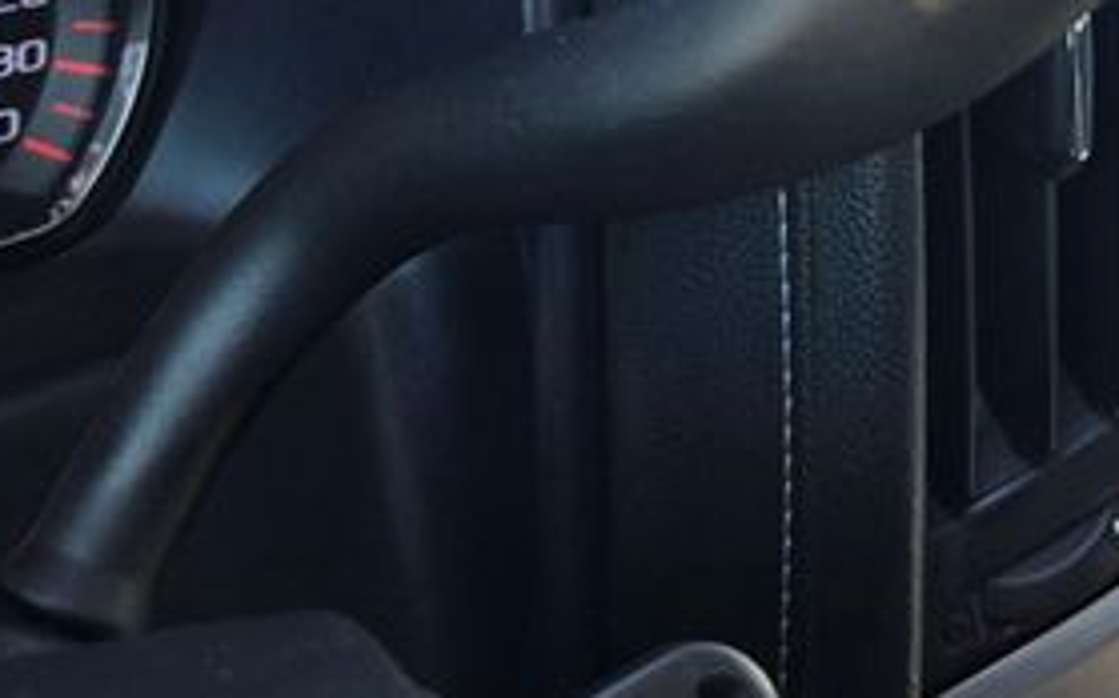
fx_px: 1707
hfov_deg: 35.8
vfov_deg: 21.3
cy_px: -160
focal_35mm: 56
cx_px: 778
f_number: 1.8
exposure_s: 1/180
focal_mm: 5.4
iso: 32
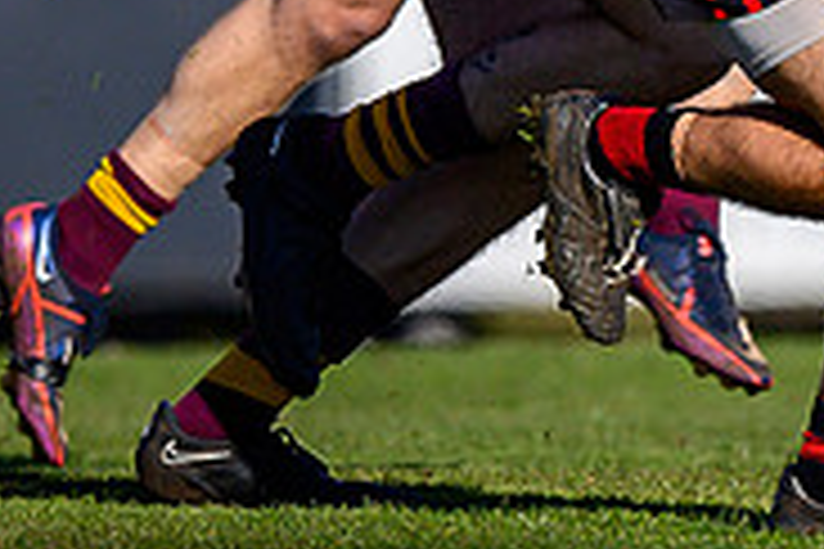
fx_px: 75505
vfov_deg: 0.4
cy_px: 180
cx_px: 1088
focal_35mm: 3299
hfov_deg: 0.6
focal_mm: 500
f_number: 4
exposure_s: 1/3200
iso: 180
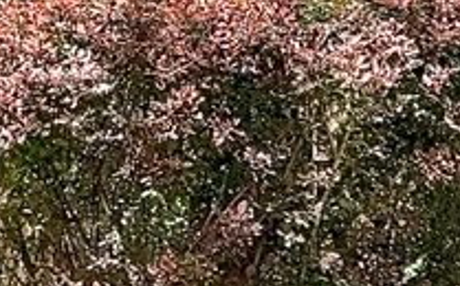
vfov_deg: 6.7
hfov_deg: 10.0
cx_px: -665
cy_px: -470
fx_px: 2291
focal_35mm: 183
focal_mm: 6.76
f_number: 1.78
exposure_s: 1/1689
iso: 80
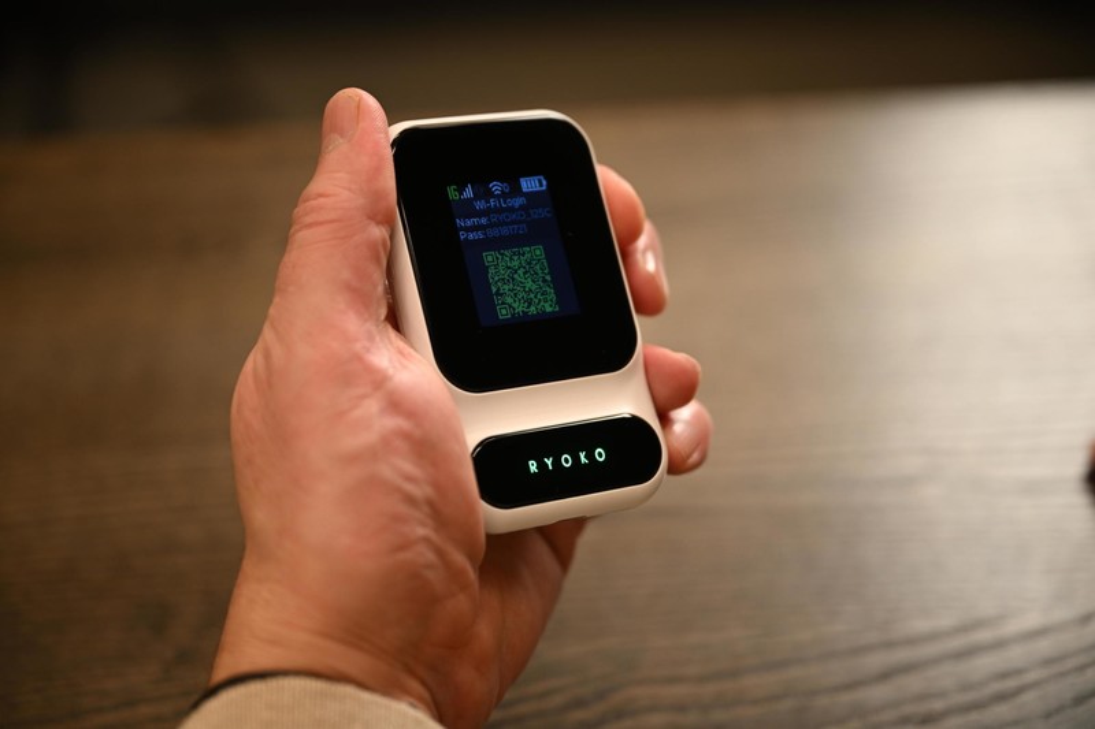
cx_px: 548
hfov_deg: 28.8
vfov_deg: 19.4
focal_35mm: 70
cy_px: 364
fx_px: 2129
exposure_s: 1/125
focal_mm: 70
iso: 500
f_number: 2.8
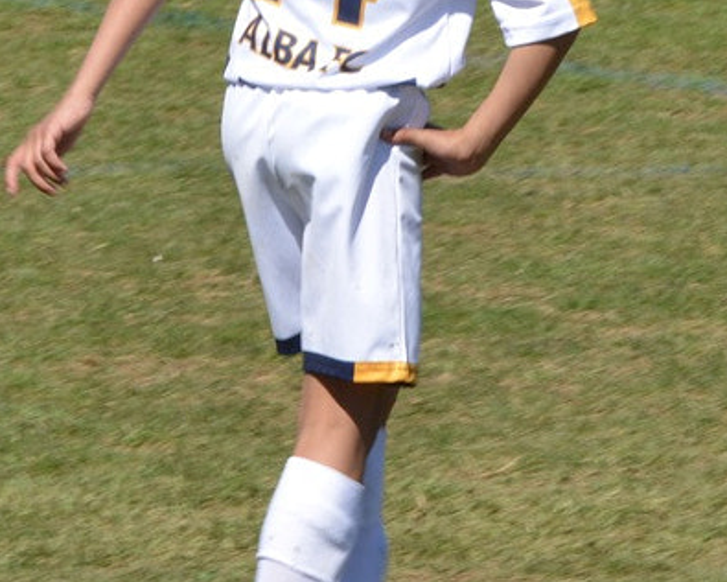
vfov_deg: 2.0
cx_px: 467
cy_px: 67
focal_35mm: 761
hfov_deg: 2.5
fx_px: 16374
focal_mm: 200
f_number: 22
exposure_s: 1/80
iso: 250
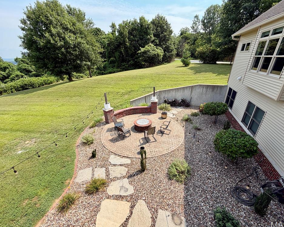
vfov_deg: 84.0
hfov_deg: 96.8
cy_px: 115
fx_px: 126
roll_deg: +0.6
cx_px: 146
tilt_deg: -25.5
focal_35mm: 15
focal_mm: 2.22
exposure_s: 1/770
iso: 32
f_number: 2.2
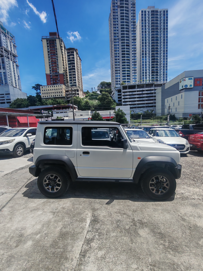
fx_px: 125
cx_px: 102
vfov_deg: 94.5
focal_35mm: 16
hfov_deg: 78.1
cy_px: 136
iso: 50
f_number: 2.2
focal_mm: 1.96
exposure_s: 1/1200
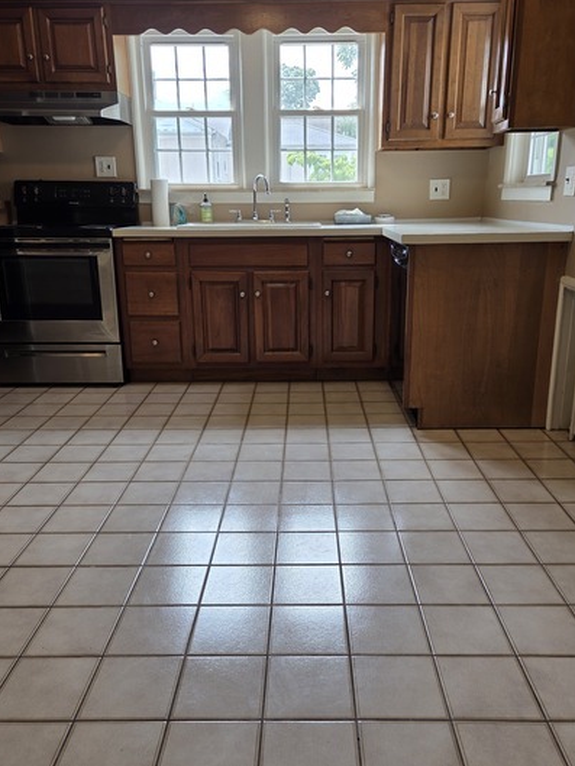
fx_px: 642
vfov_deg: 61.6
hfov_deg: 48.2
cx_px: 301
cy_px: 379
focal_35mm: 29
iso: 40
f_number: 1.8
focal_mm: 5.4
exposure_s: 1/120
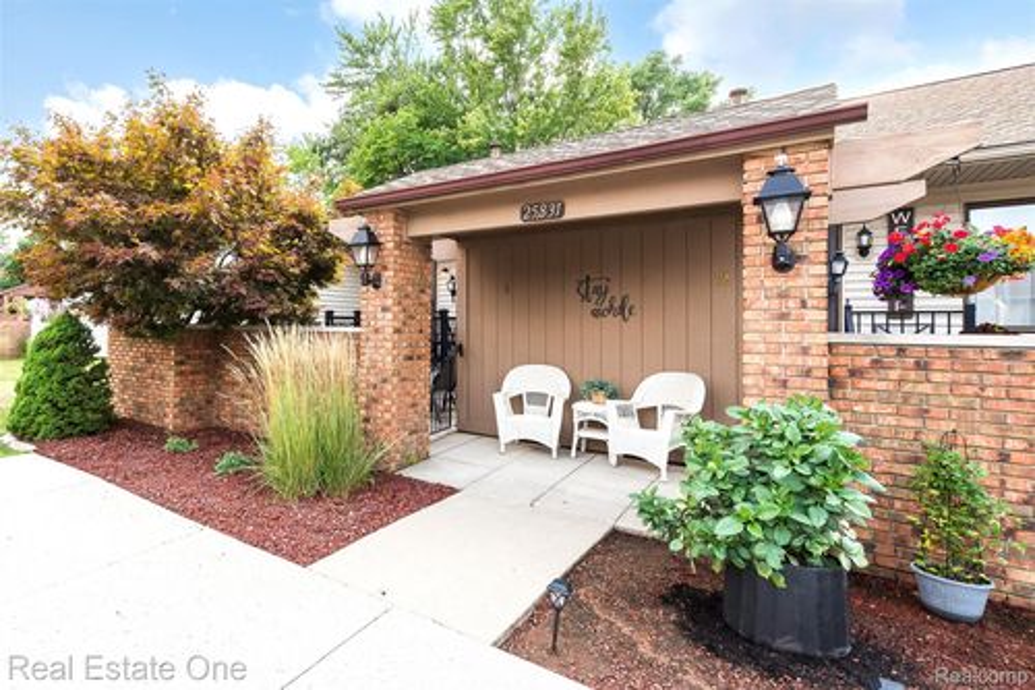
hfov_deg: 104.3
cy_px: 345
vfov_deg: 81.2
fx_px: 402
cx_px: 518
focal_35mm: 14
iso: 1000
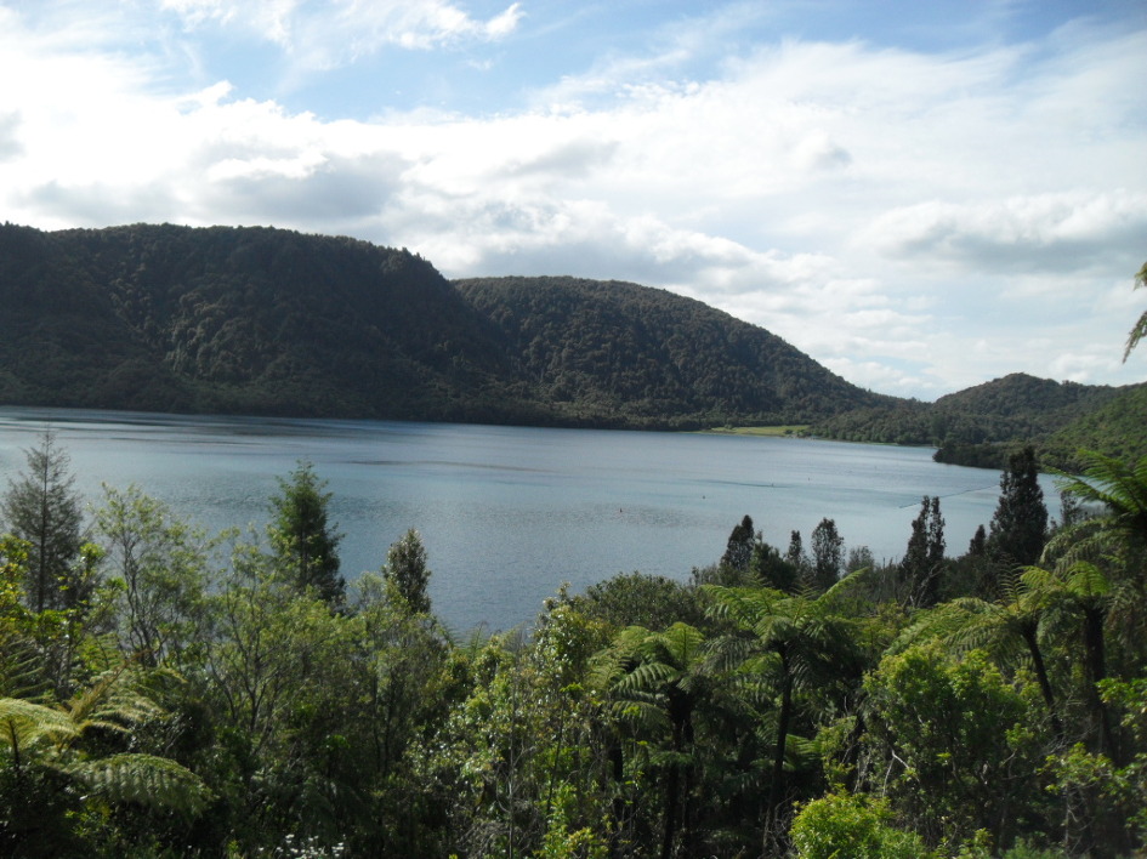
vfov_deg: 40.7
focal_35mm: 35
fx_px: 1159
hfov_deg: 52.6
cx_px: 574
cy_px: 430
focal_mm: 6.2
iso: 100
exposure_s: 1/250
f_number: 8.9
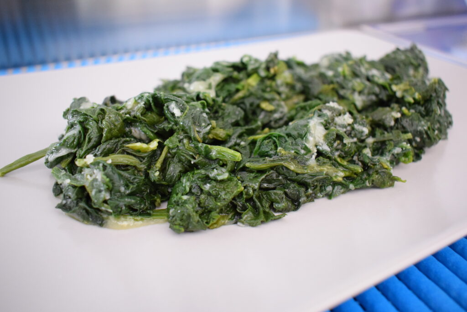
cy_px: 156
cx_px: 234
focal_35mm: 32
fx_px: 409
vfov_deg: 41.7
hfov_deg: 59.5
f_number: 3.8
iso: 3200
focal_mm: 21
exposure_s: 1/80
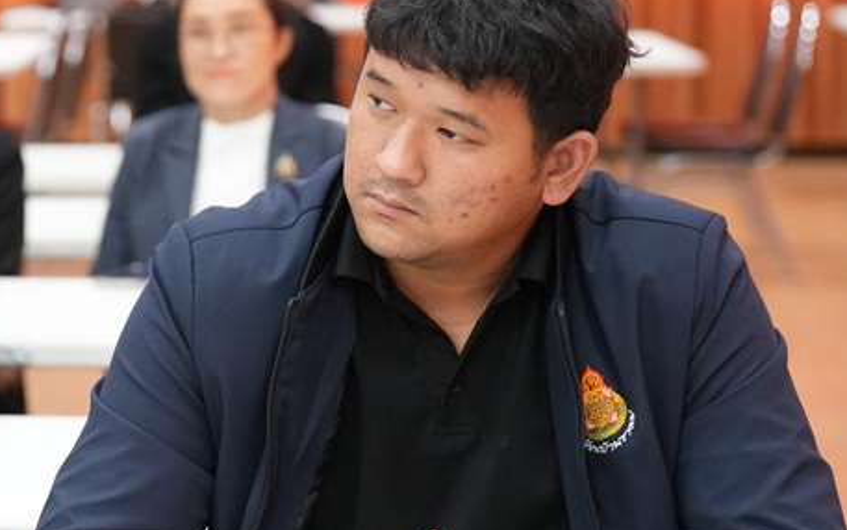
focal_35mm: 156
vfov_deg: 8.4
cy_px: 341
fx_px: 3602
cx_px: 19
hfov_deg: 13.2
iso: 6400
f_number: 3.5
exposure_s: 1/200
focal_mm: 70
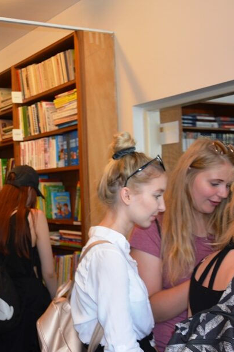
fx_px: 515
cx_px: -30
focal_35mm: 53
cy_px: 178
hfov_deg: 23.8
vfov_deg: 37.6
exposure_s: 1/60
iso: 400
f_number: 3.8
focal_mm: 21
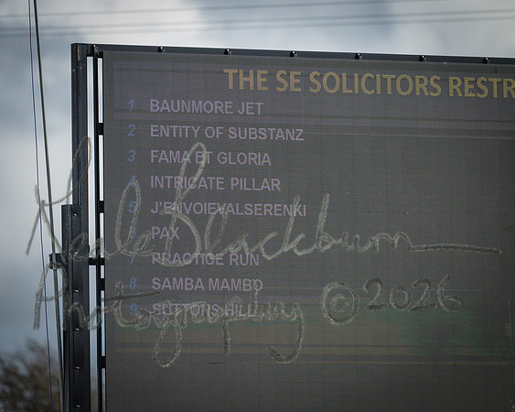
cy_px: 204
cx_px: 210
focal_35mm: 470
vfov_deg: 3.3
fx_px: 7162
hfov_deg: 4.1
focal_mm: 400
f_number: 5
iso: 800
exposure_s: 1/2000
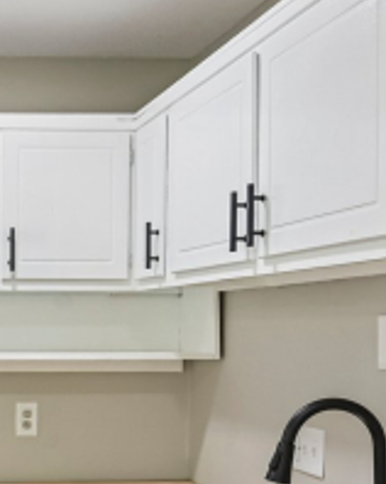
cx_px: -115
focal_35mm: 57
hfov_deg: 23.5
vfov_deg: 32.7
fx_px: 815
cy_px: 337
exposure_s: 1/15
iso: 180
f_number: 8
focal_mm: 16
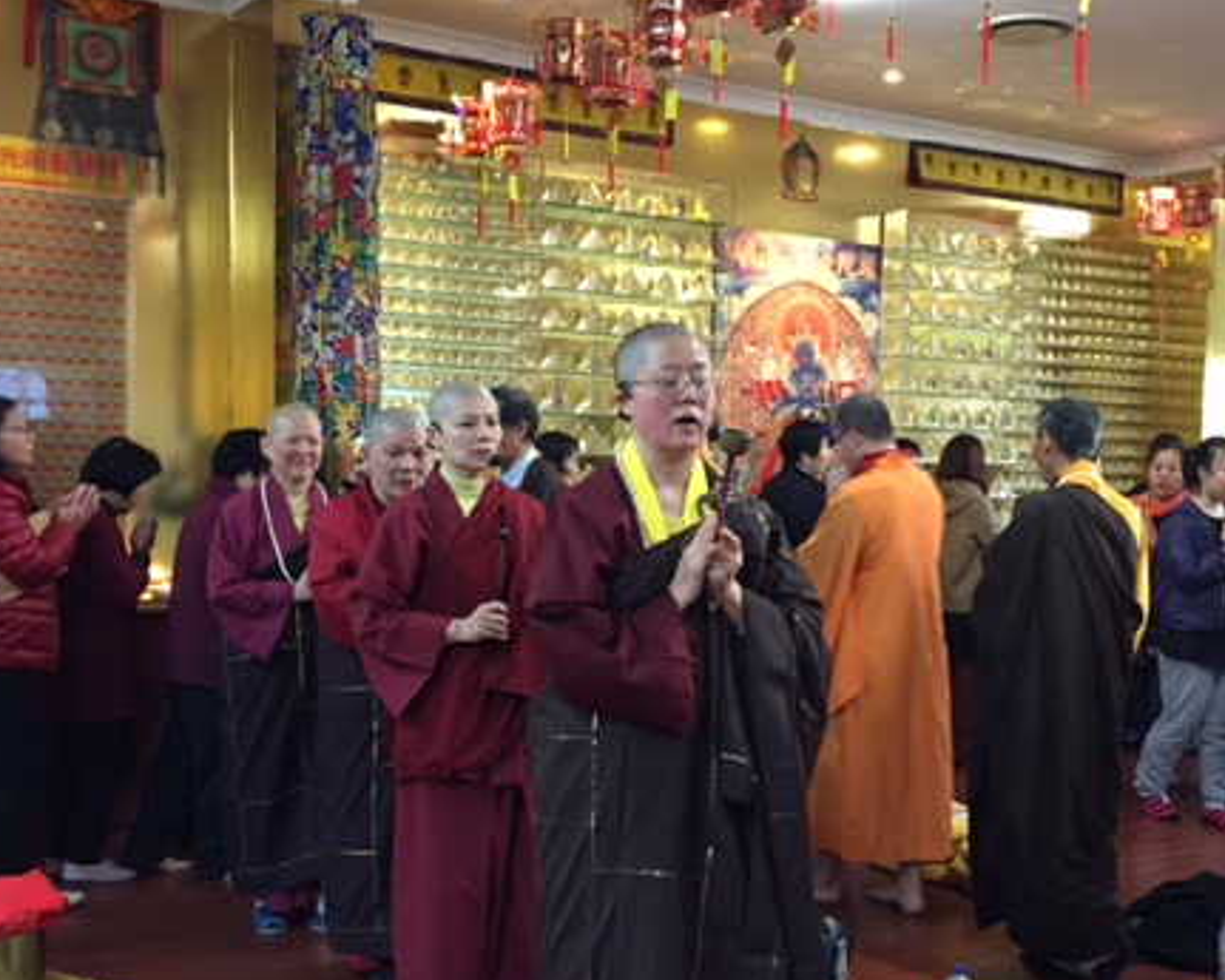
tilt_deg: -3.1
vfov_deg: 35.7
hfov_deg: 43.6
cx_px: 728
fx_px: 1523
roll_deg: -3.3
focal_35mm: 42
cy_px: 540
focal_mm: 4.15
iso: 250
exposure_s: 1/17
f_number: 2.2
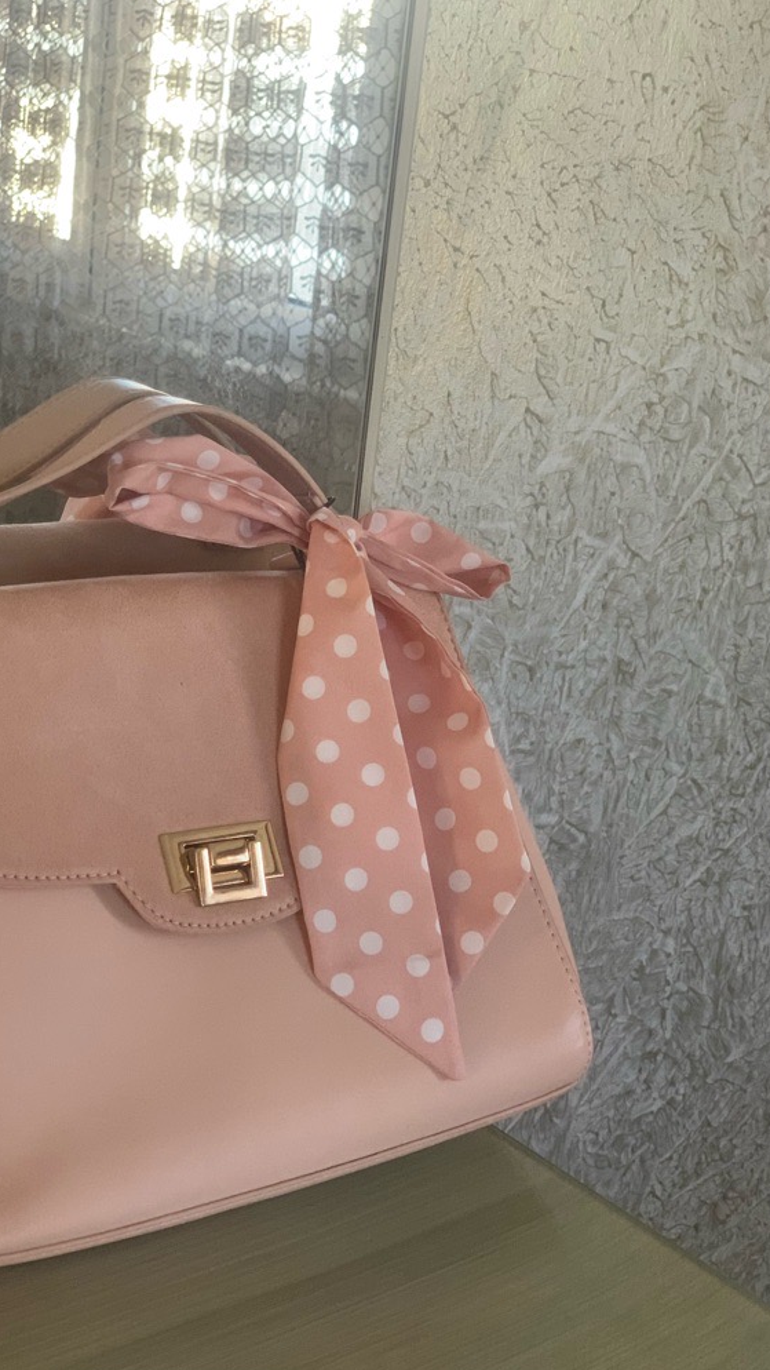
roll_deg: -5.0
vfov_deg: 36.6
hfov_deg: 21.0
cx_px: 288
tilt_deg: -15.1
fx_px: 2069
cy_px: 686
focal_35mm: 57
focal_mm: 6
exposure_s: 1/60
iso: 125
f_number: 2.4
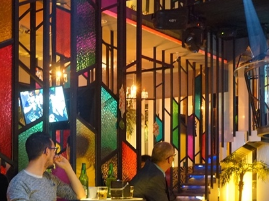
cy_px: 171
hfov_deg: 29.3
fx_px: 513
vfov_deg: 21.9
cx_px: 115
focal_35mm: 66
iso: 3200
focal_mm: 35
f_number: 5
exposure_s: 1/5
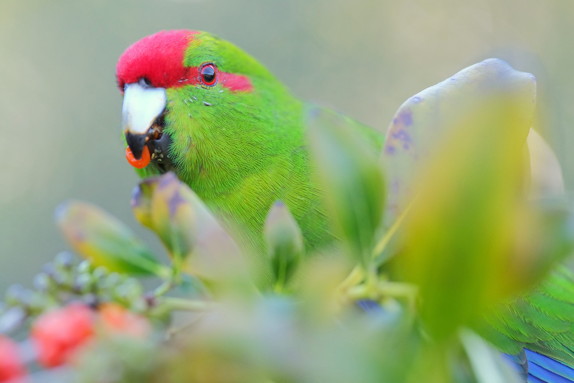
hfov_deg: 15.2
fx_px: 2152
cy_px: 192
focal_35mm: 135
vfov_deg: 10.2
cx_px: 287
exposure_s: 1/550
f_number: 2
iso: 800
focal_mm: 90
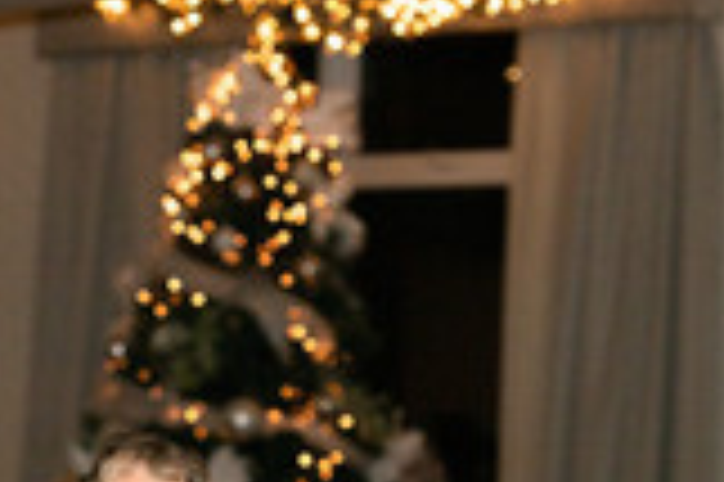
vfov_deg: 4.7
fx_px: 5806
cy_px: 592
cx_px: 247
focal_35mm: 289
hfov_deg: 7.1
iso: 400
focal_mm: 116
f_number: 2.8
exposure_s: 1/320
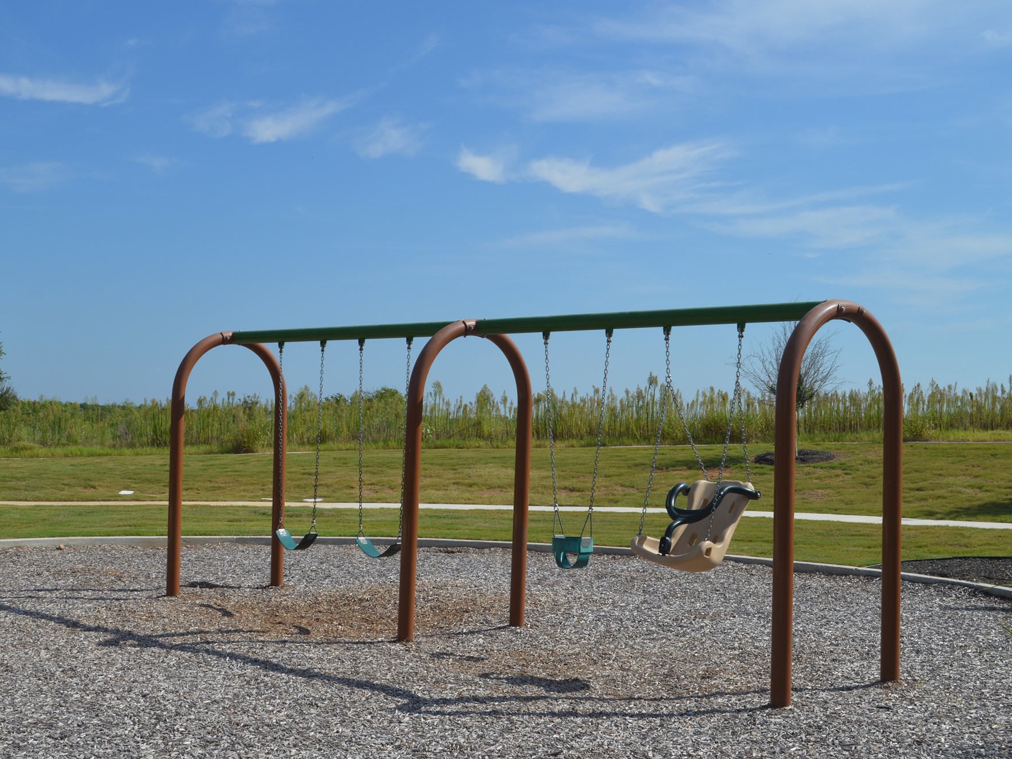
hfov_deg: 38.2
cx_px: 459
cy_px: 360
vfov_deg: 29.1
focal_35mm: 50
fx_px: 1462
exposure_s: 1/320
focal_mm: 28
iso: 100
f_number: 9
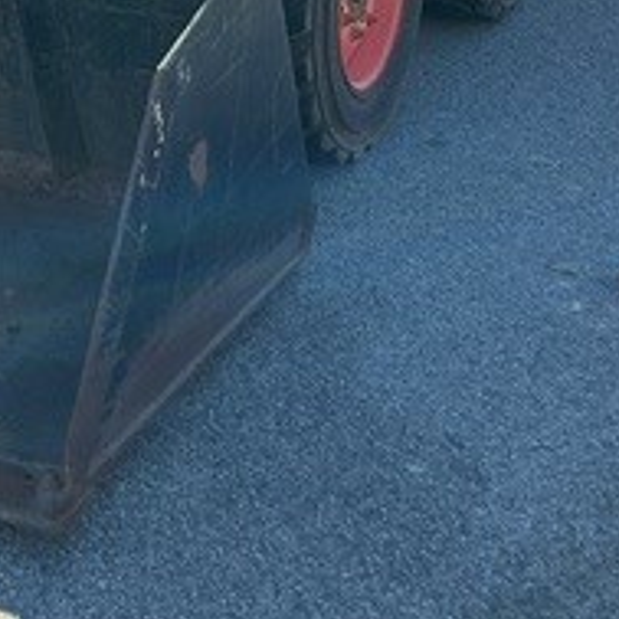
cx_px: 75
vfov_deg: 18.7
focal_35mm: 87
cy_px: -164
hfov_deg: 19.6
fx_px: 1760
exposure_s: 1/719
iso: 25
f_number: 1.8
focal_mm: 3
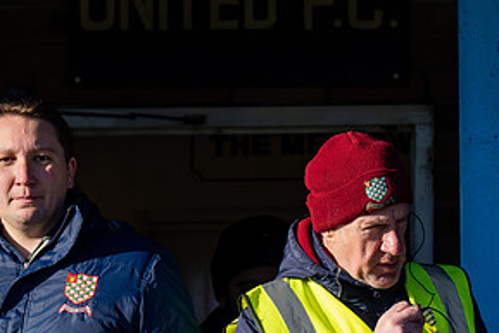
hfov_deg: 2.9
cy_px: 169
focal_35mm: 702
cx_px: 255
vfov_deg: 2.0
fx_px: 9735
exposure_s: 1/8000
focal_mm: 200
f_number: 4.5
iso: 1250
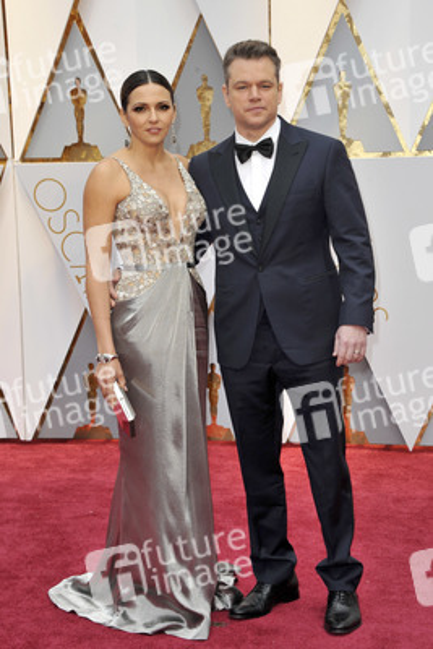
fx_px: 1406
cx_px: 216
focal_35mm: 78
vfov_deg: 26.0
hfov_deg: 17.5
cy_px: 324
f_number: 7.1
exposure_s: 1/250
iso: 1000
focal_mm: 78
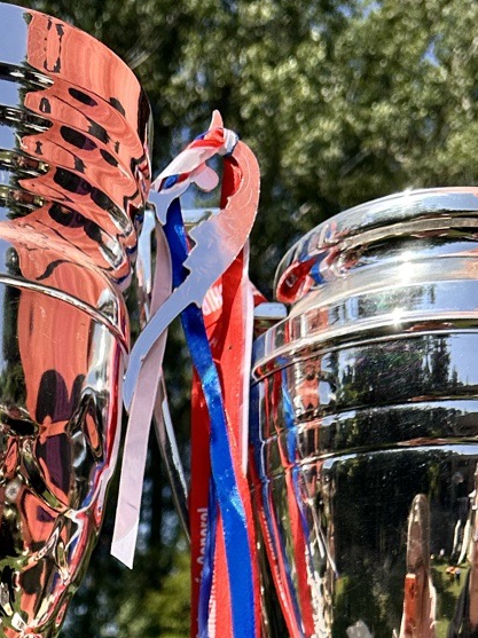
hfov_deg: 20.4
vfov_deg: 24.0
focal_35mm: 69
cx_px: -41
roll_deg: -2.4
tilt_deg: -4.1
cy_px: 871
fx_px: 1272
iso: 80
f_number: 1.78
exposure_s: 1/4762
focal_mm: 6.86
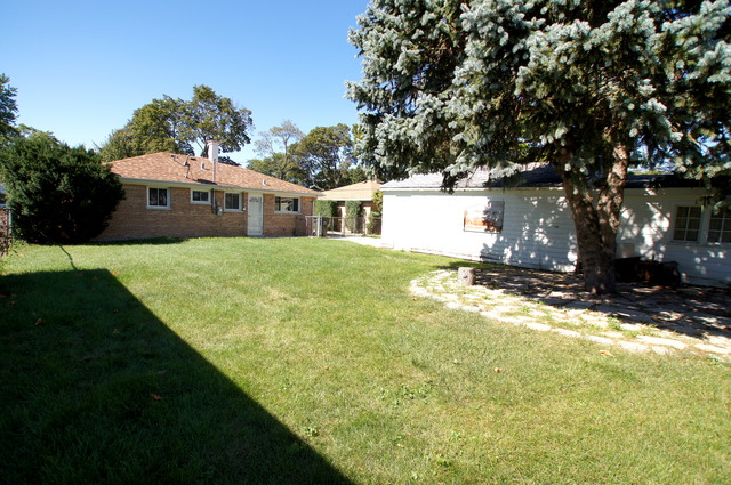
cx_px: 366
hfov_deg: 95.1
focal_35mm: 16
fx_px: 335
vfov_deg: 71.9
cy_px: 242
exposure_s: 1/500
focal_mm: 11
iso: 160
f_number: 4.5
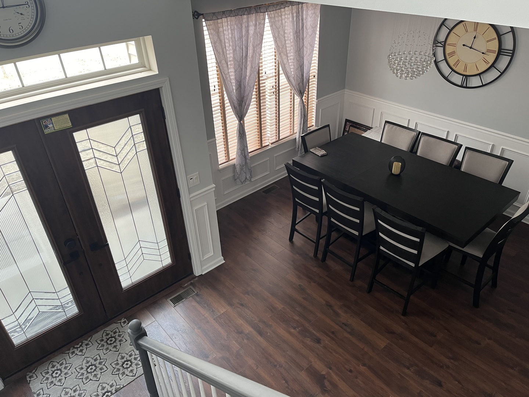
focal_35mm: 26
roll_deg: +2.4
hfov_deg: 67.3
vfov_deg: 53.1
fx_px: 397
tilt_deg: -33.7
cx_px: 264
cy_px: 198
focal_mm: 5.1
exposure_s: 1/90
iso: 125
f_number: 1.6
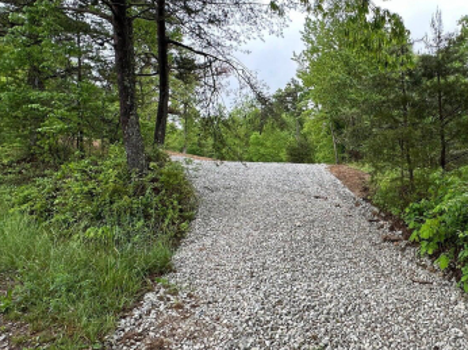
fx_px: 365
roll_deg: +1.0
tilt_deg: +2.7
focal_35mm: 27
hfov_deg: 62.4
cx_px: 339
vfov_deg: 51.2
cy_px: 161
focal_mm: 2.22
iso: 40
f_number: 2.2
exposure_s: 1/213
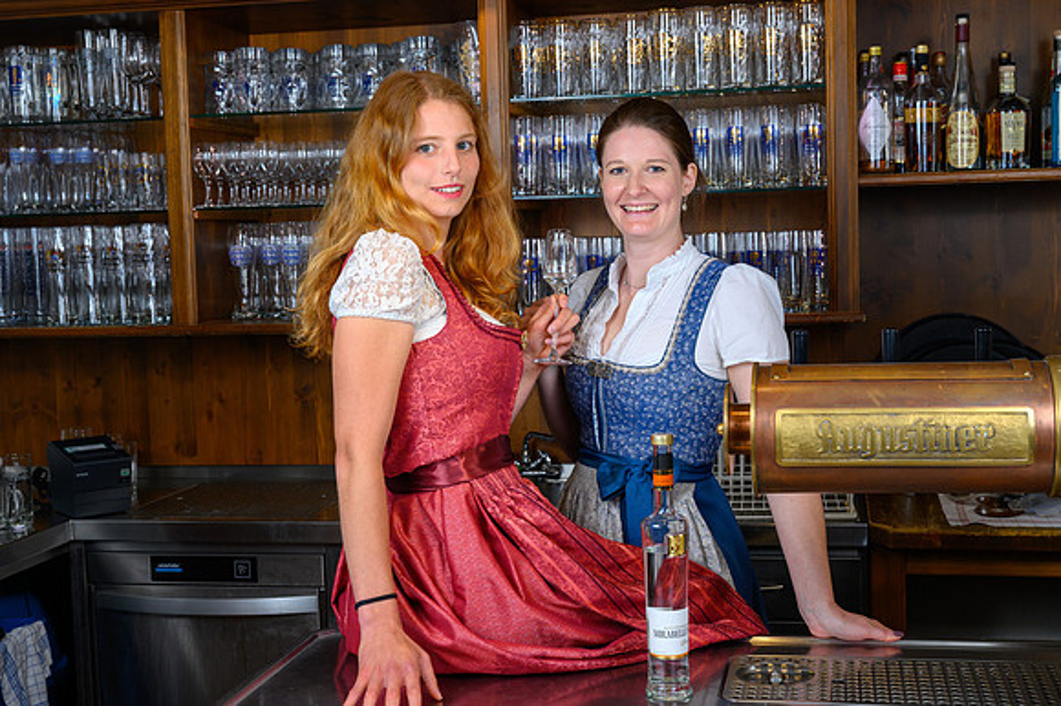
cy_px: 353
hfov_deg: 41.1
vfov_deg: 28.0
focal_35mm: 48
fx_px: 1414
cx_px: 530
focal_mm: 48
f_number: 8
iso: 800
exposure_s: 1/60
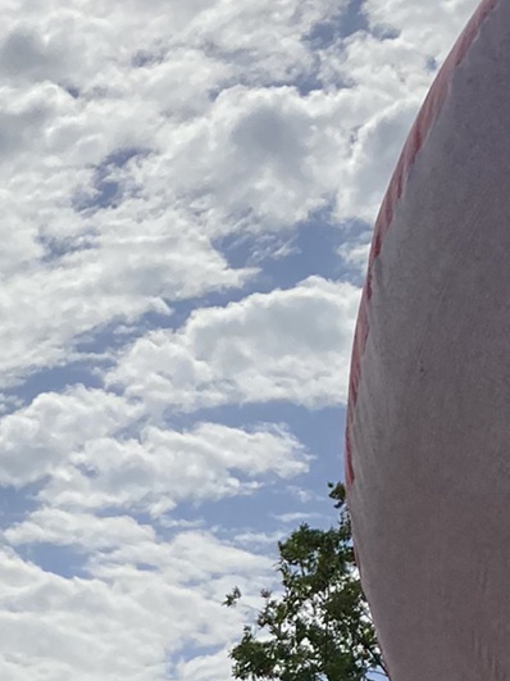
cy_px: 939
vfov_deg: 18.4
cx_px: -310
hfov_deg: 13.9
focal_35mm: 98
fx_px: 1926
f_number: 1.8
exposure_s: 1/9615
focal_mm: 4.25
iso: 32
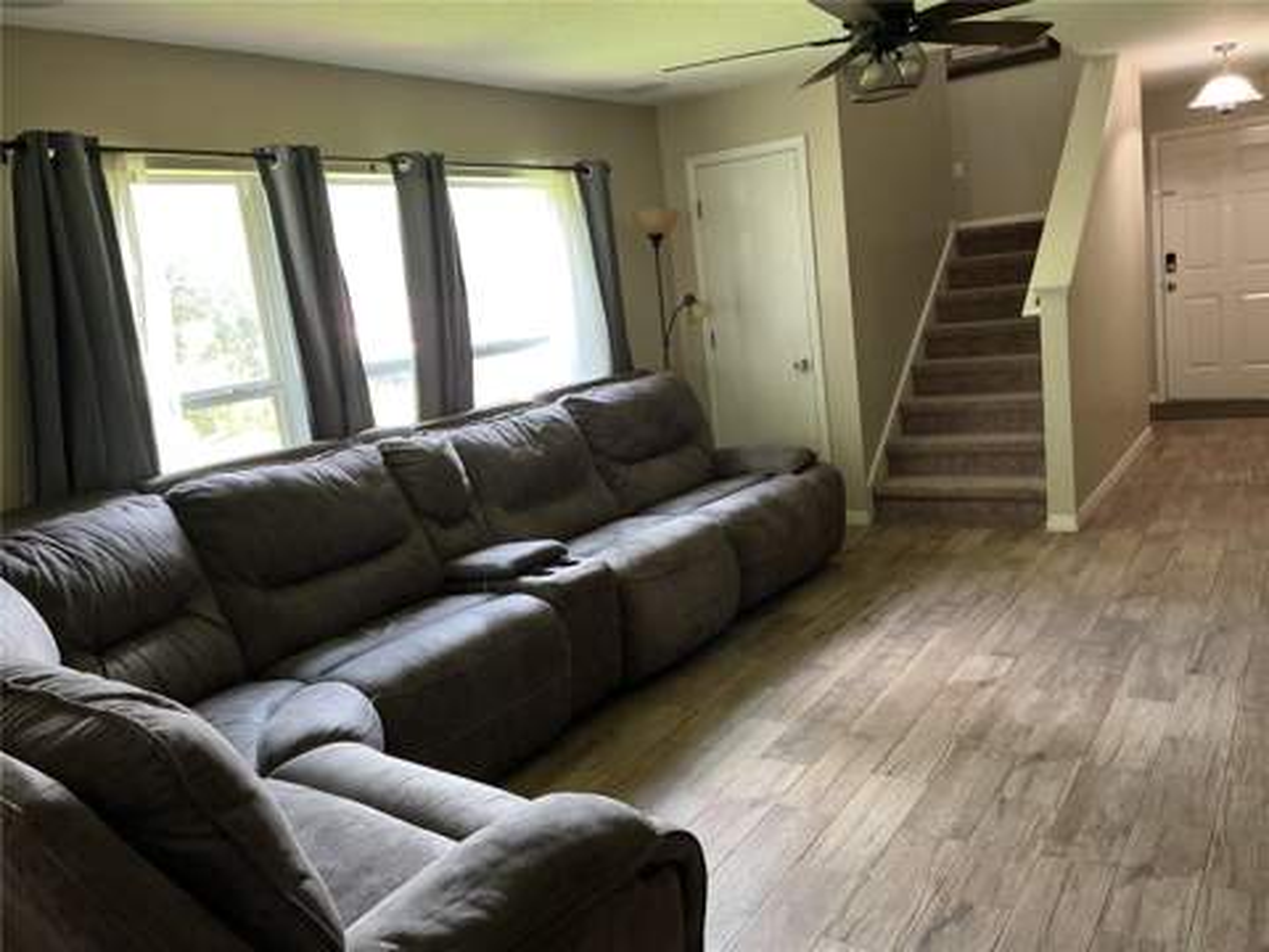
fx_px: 1063
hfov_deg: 61.7
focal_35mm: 29
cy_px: 476
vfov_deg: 48.2
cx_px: 634
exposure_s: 1/60
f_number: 1.8
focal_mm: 3
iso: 160
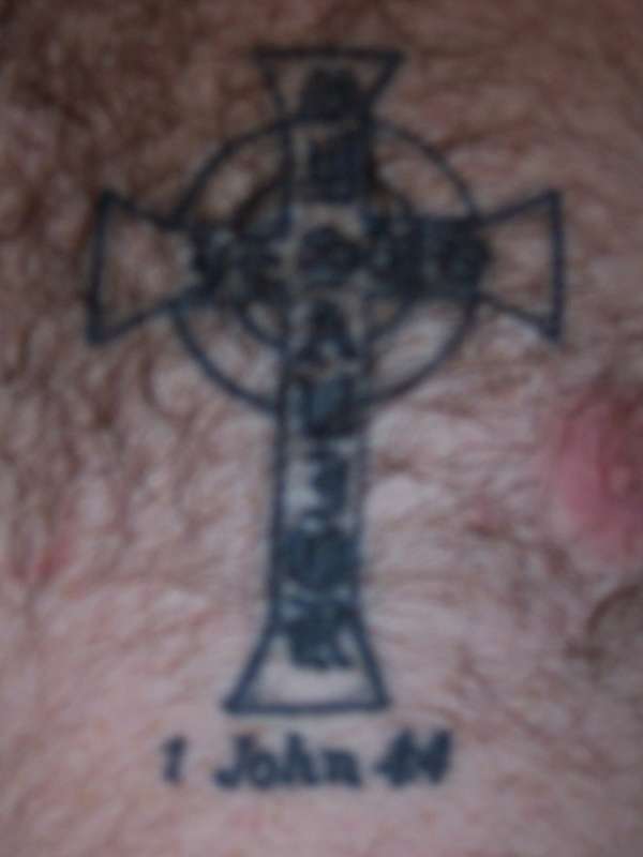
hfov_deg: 20.2
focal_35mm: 73
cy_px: 428
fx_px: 1808
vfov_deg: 26.7
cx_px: 322
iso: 140
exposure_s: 1/90
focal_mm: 12.1
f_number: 4.3
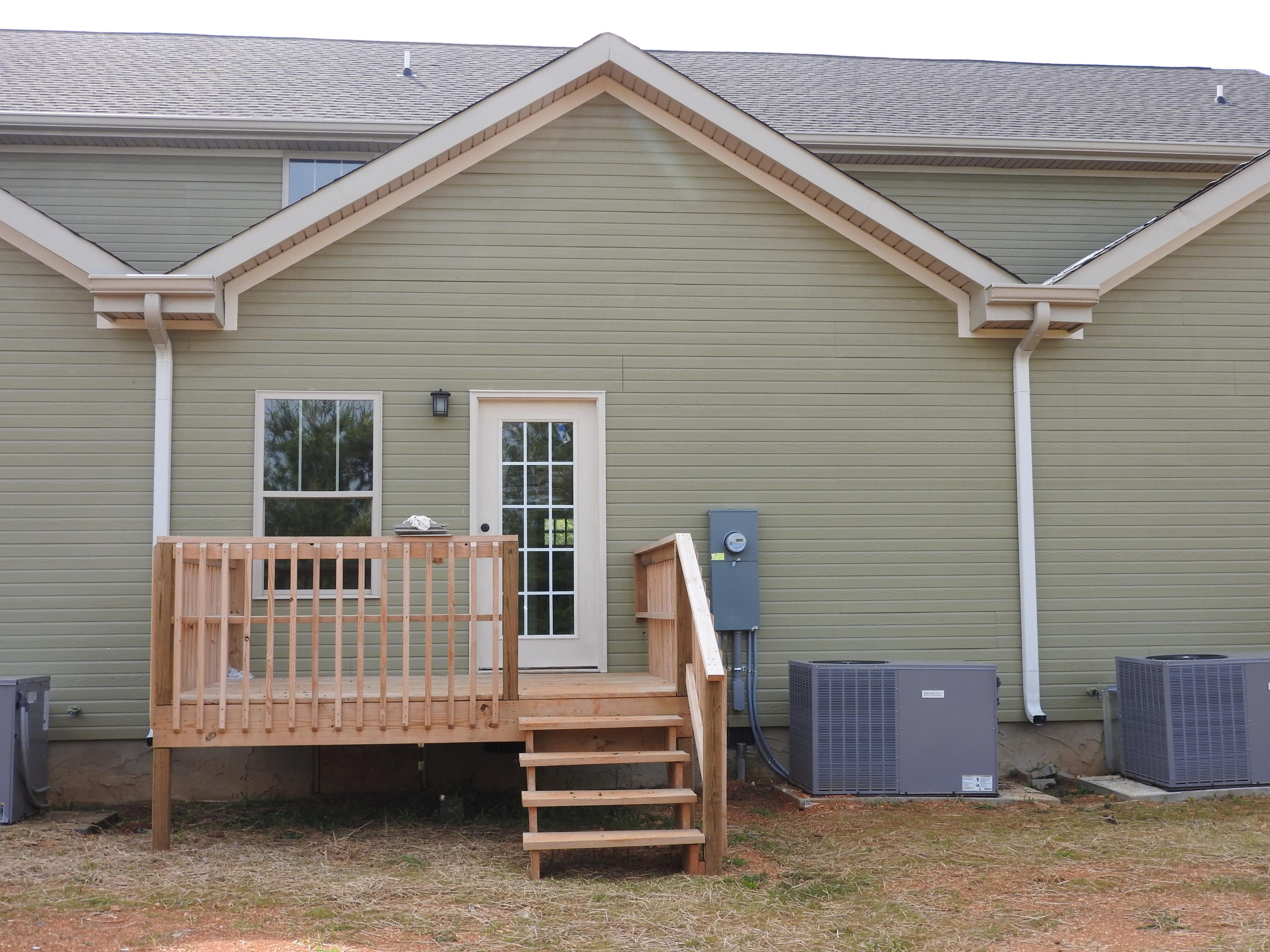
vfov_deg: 36.0
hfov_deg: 46.8
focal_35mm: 40
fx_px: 1468
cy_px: 476
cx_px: 635
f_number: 3.8
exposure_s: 1/400
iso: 100
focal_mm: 7.2
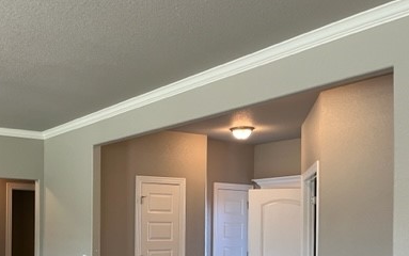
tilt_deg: +1.6
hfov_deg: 41.9
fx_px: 513
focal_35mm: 46
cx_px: 92
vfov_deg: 27.1
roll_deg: +0.5
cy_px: 230
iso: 100
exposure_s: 1/60
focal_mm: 5.1
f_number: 1.6
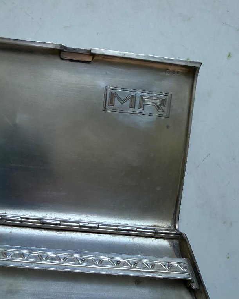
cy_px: 223
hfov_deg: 39.2
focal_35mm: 37
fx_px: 327
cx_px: 63
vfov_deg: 47.3
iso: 250
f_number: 2.2
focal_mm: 2.22
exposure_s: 1/121
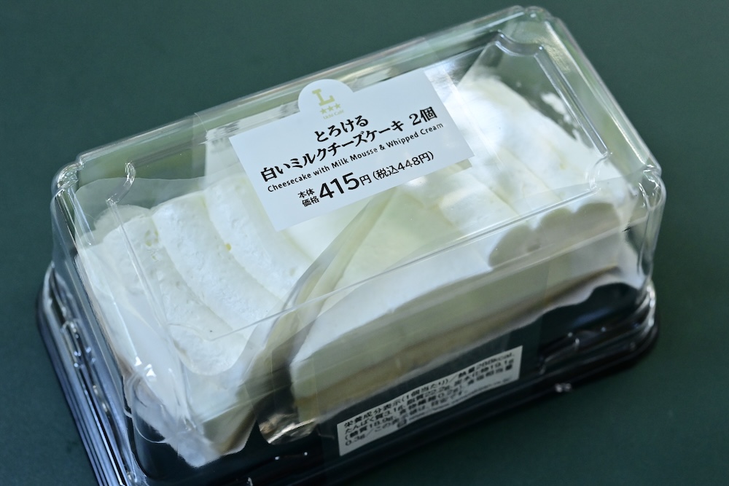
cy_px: 243
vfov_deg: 22.6
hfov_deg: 33.4
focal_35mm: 60
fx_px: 1215
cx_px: 364
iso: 6400
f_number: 7.1
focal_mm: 60
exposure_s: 1/160
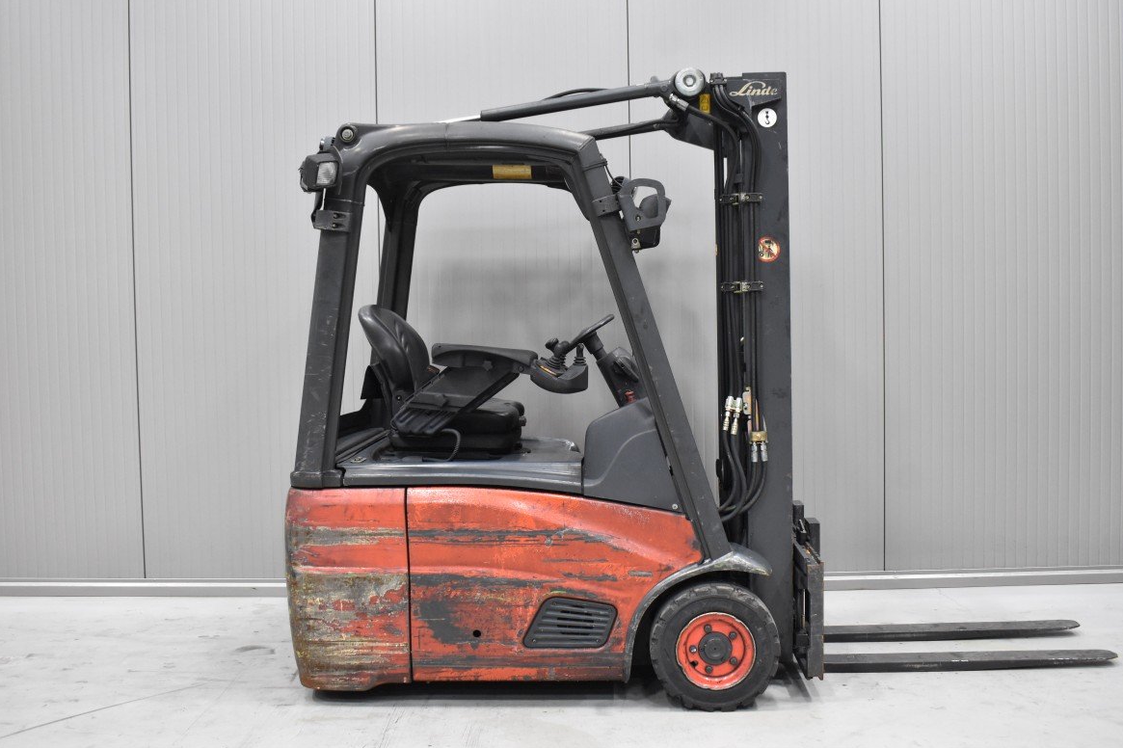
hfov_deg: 55.8
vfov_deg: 38.9
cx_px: 575
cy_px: 364
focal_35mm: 34
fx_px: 1060
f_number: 5
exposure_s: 1/25
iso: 1600
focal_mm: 22
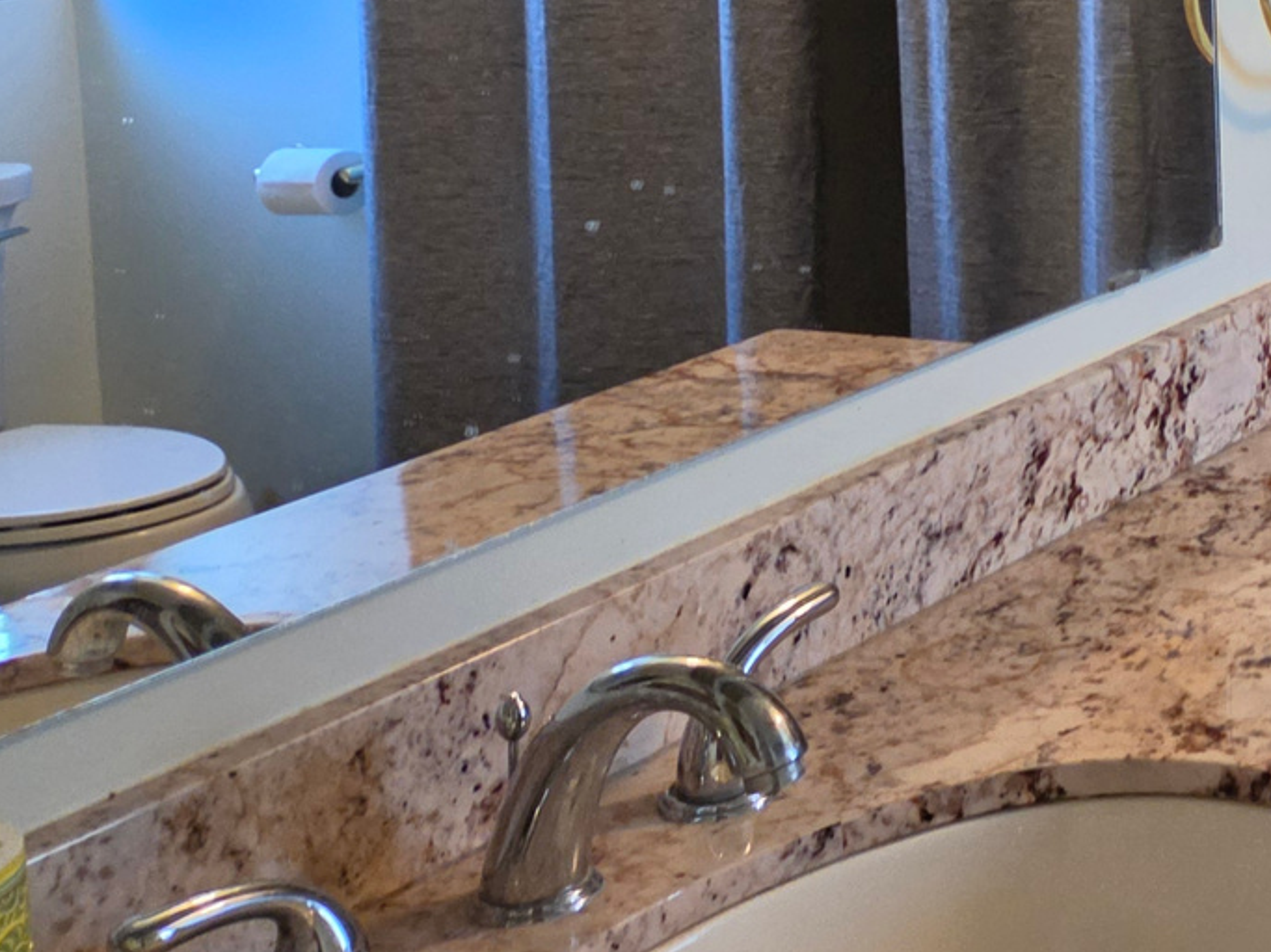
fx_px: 2533
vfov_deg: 19.6
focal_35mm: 69
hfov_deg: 23.0
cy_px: -283
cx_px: 1889
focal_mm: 5.4
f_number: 1.8
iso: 320
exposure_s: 1/120
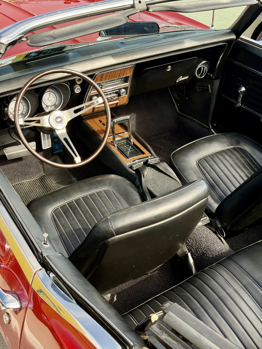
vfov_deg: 39.7
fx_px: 484
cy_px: 174
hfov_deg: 30.3
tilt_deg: -33.9
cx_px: 131
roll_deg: -0.2
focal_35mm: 48
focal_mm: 6.76
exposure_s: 1/363
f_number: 1.78
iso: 100
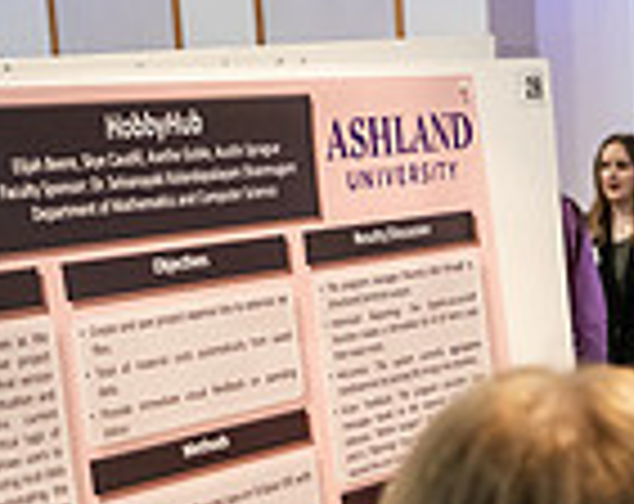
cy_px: 686
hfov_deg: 15.2
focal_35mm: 124
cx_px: 679
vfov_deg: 12.0
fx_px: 2320
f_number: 3.2
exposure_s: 1/160
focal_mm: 32
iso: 2500
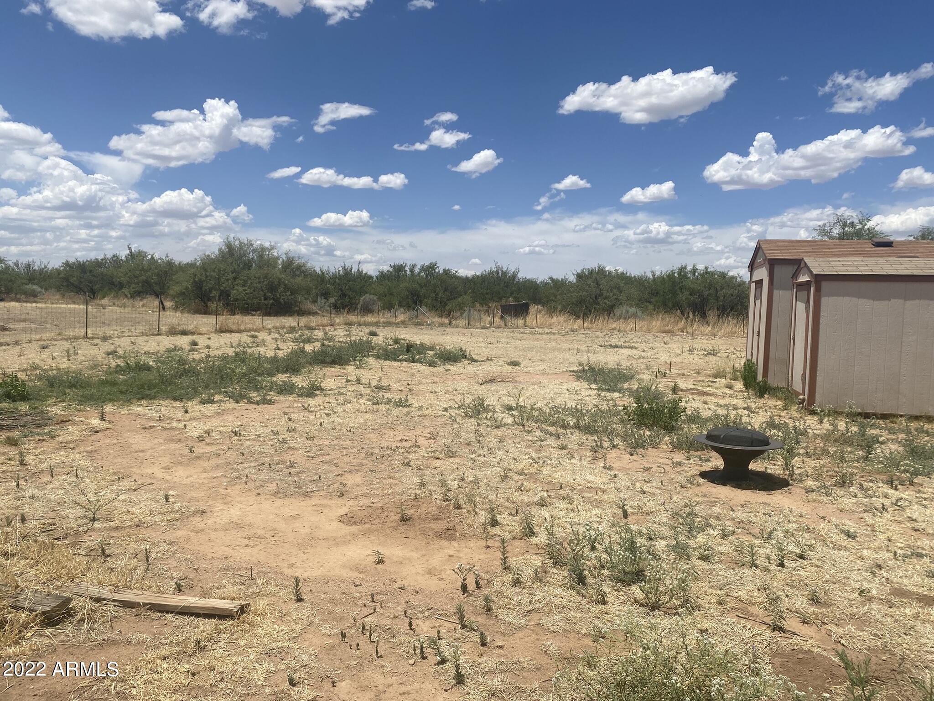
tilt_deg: -4.1
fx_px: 702
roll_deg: -1.7
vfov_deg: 53.1
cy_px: 350
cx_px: 467
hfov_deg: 67.3
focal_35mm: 26
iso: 32
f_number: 1.8
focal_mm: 4.25
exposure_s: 1/6061
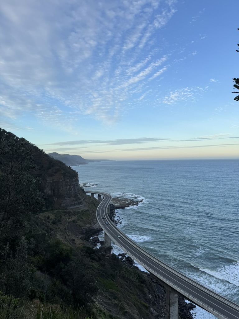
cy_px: 160
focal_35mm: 24
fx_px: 221
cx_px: 120
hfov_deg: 56.8
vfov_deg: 71.6
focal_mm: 6.76
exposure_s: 1/1172
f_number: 1.78
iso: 80
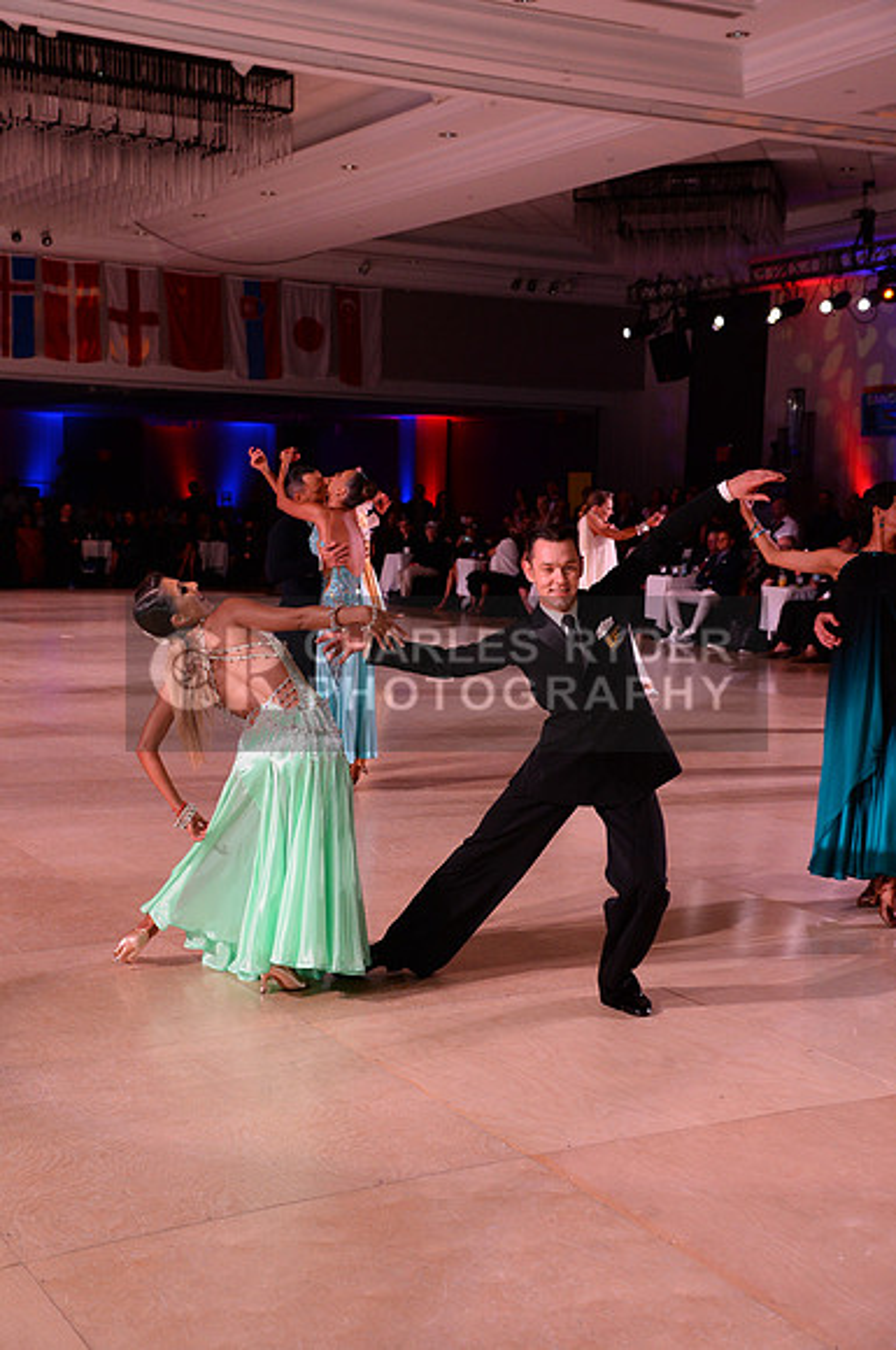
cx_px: 448
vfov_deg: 39.6
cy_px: 675
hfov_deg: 26.9
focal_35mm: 50
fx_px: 1872
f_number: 5.6
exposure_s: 1/250
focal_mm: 50
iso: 2500
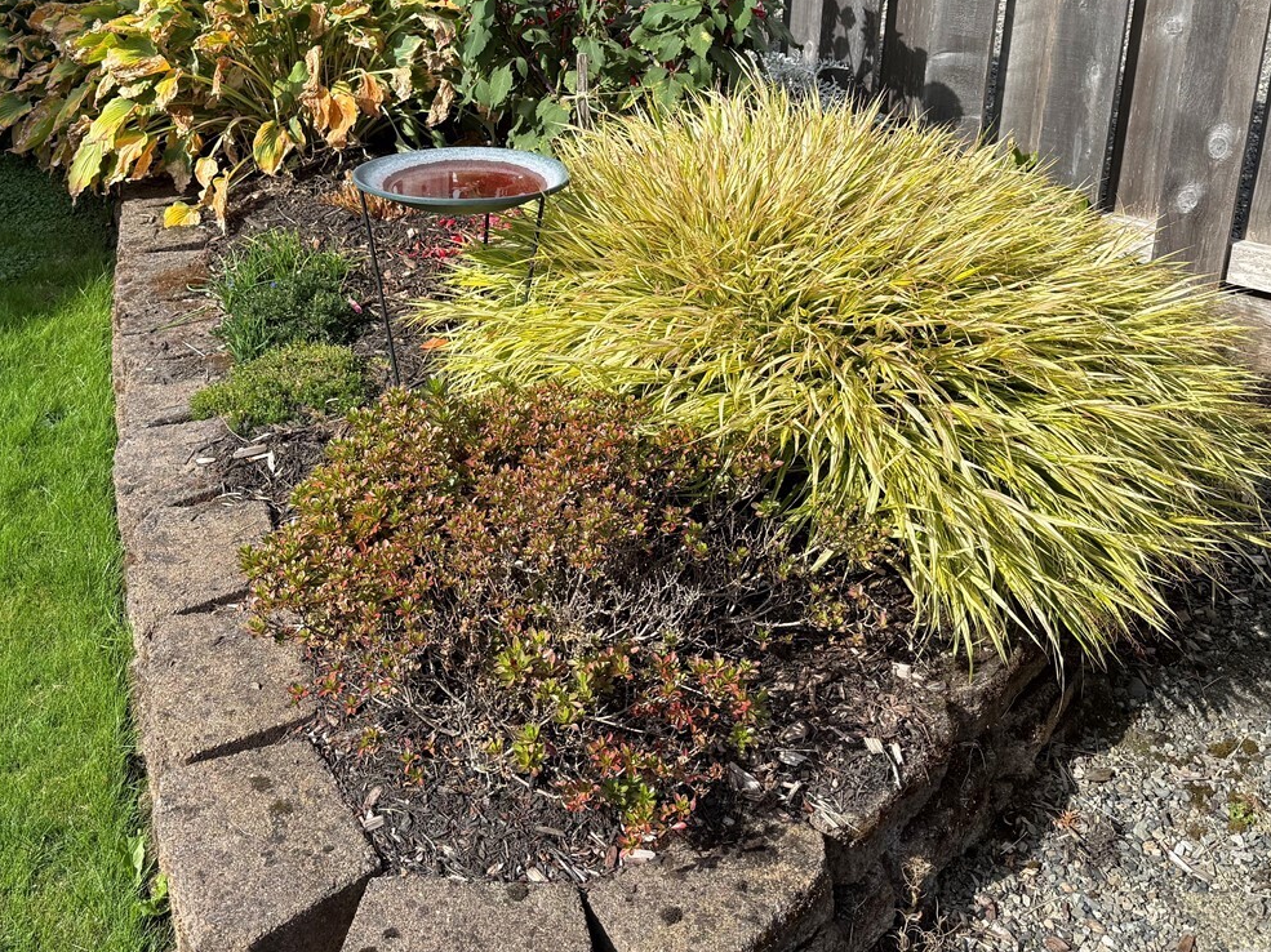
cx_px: 515
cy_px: 262
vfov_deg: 36.1
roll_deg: +1.3
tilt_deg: -20.5
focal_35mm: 39
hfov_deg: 47.6
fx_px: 1431
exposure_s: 1/2703
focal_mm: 6.76
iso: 80
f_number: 1.78
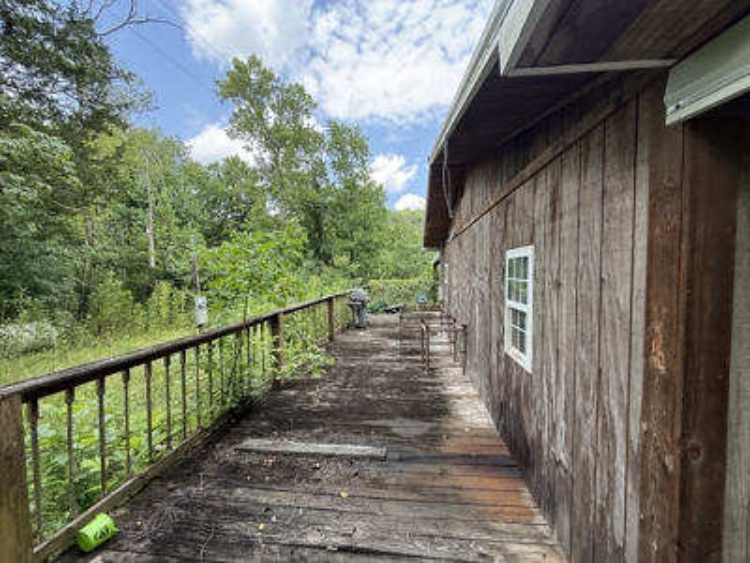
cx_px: 375
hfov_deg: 102.1
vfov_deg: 85.7
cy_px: 282
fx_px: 303
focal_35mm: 14
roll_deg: -0.6
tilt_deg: -1.8
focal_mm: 2.22
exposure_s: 1/223
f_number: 2.2
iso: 50
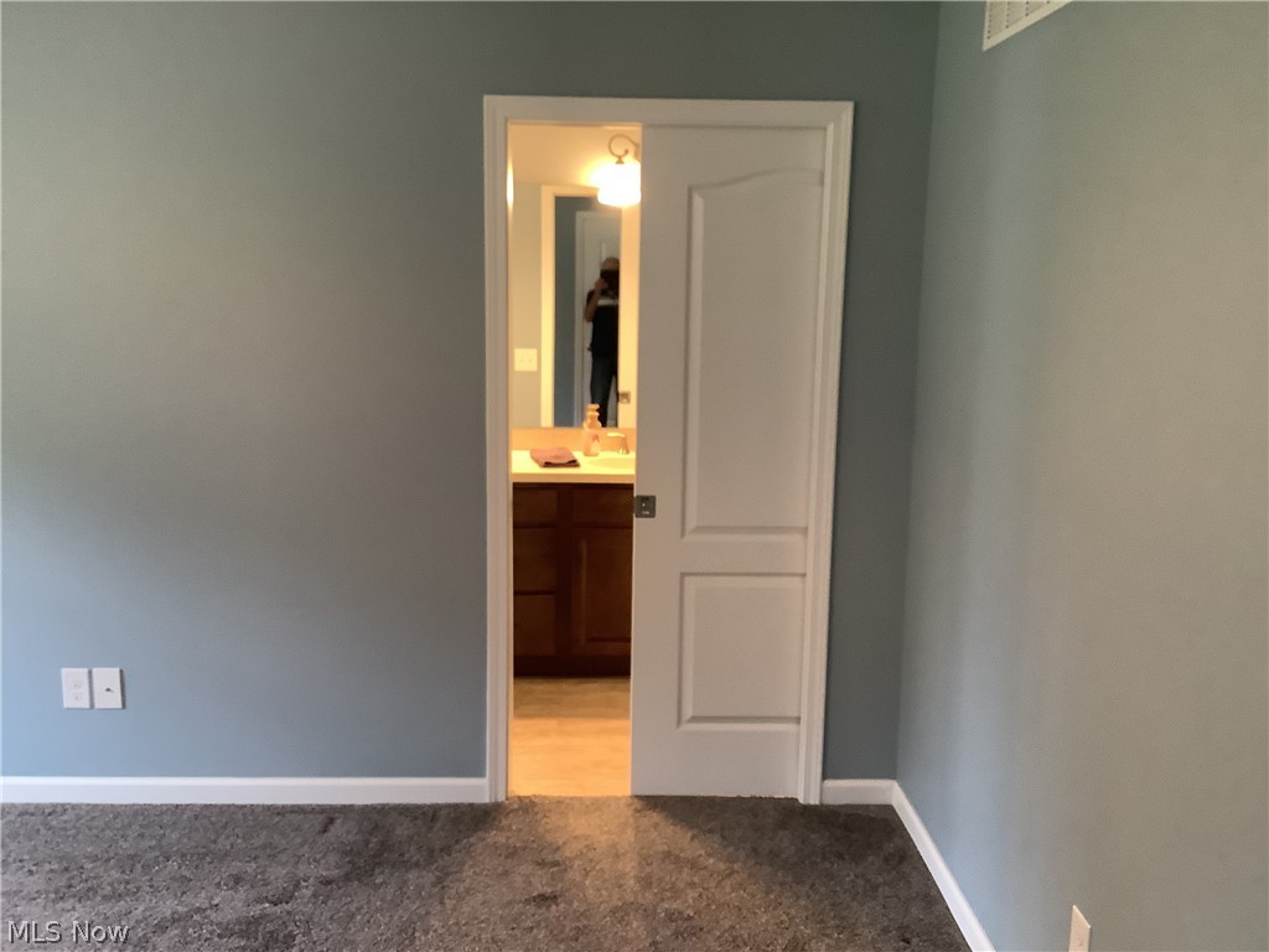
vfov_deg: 45.4
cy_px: 476
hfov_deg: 58.4
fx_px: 1136
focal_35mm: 31
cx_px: 634
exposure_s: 1/40
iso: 320
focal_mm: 3.3
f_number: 2.4
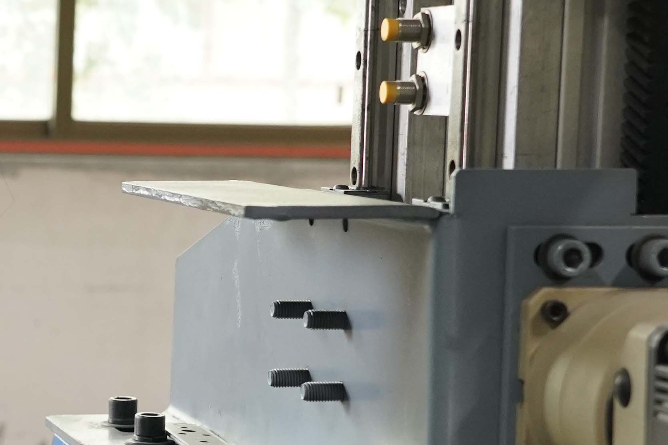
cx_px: -105
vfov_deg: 10.6
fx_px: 2393
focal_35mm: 129
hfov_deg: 15.4
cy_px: 413
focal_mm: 36
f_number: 5.6
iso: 2500
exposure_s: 1/100
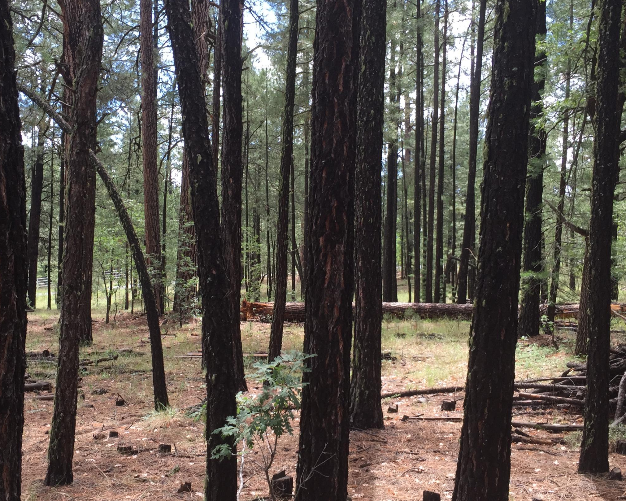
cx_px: 258
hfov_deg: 43.7
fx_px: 778
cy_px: 241
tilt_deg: -0.7
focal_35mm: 42
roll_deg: -2.7
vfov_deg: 35.7
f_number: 2.2
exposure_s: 1/207
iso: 32
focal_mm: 4.15
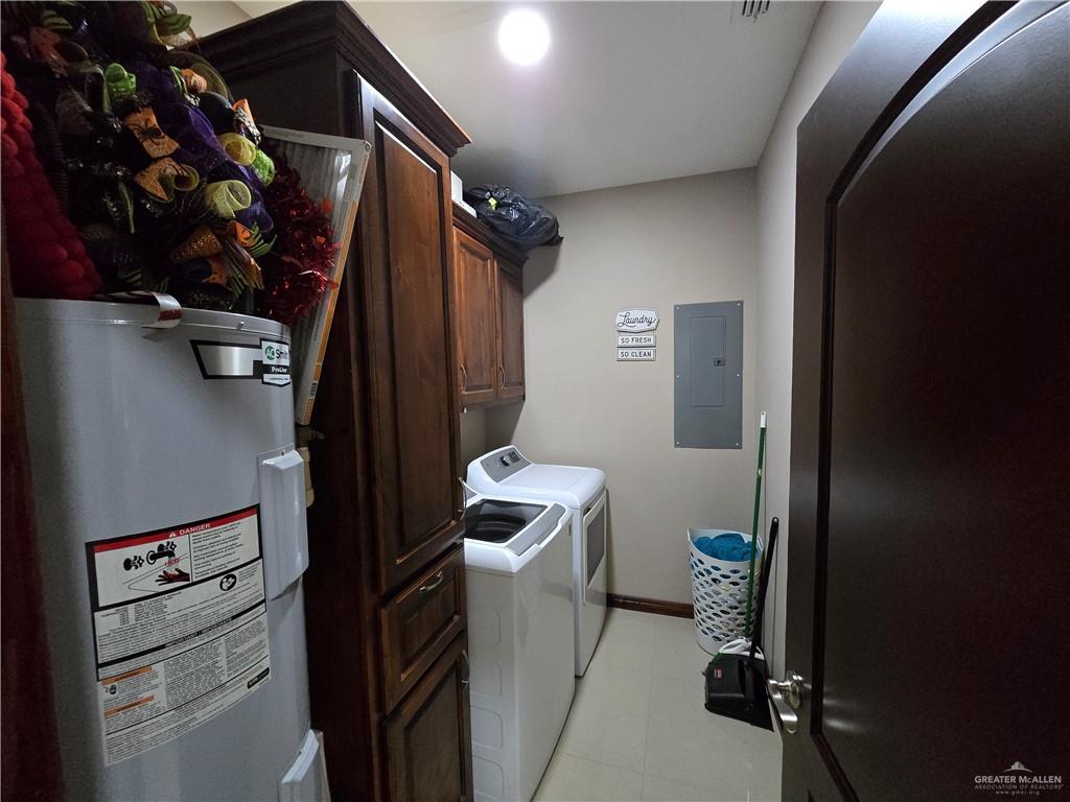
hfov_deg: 106.2
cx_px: 535
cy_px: 401
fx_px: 402
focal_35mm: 13
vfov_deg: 89.9
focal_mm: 2.2
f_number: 2.2
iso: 1250
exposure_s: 1/60
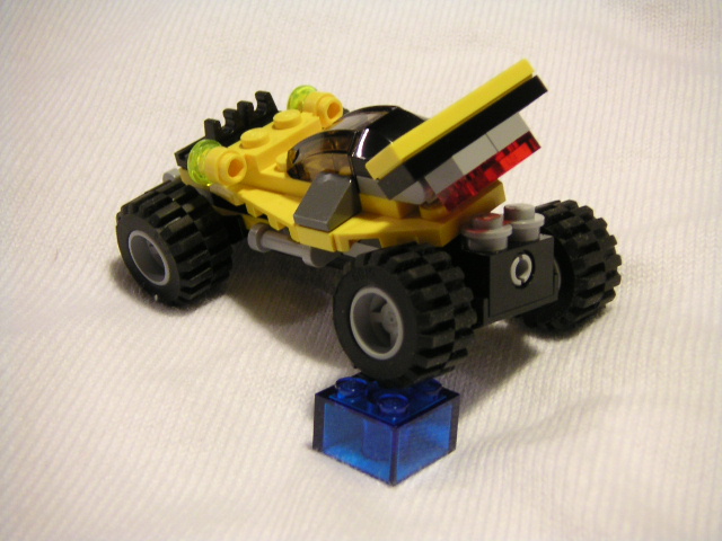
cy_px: 270
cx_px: 361
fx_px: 1314
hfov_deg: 30.7
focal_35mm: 63
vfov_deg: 23.3
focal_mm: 8.3
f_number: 3.2
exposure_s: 1/4
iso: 100
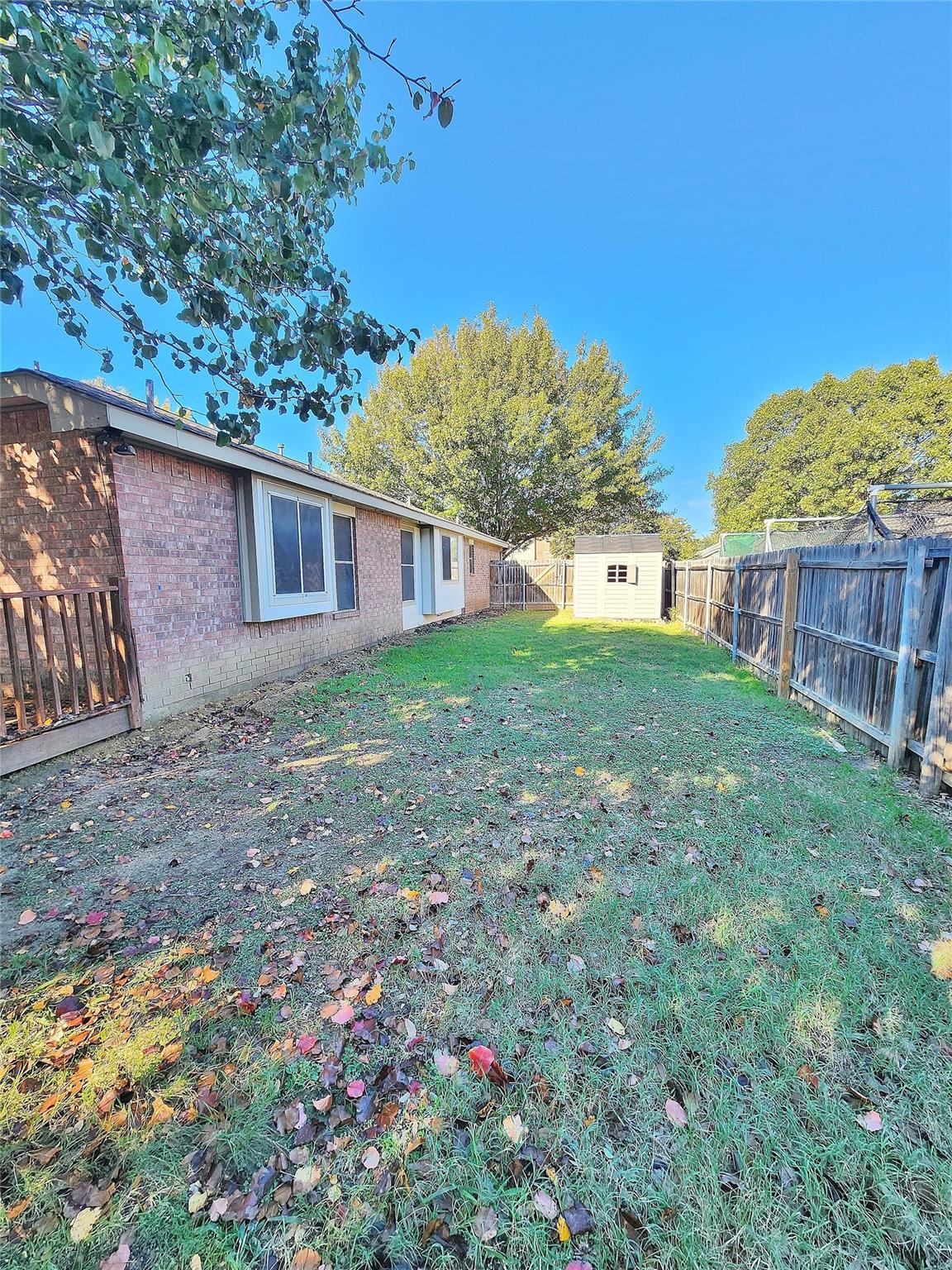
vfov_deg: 106.2
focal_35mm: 13
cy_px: 635
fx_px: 477
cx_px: 476
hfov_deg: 89.9
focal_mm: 2.2
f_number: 2.2
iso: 50
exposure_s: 1/310
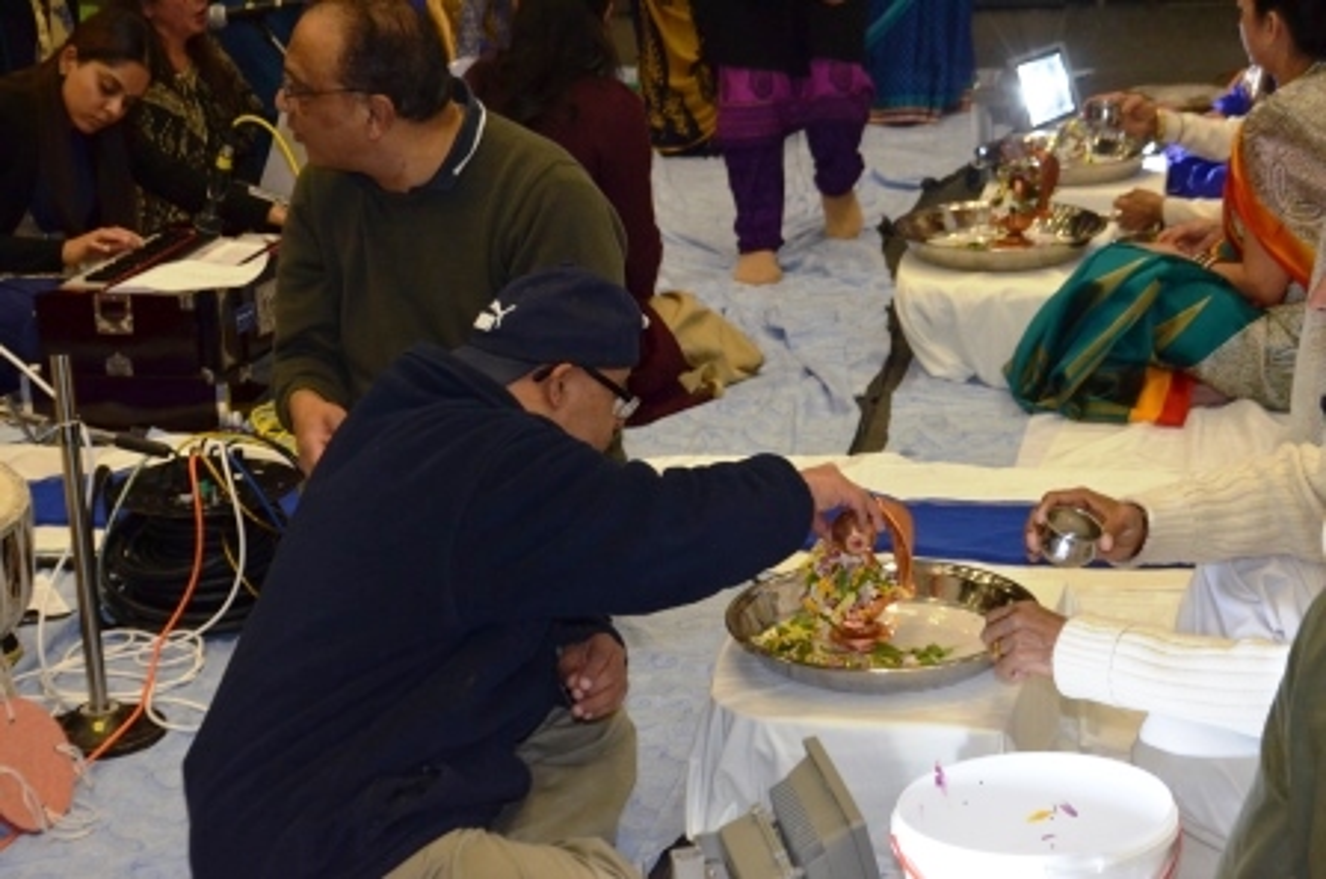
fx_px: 2868
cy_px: 440
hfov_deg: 26.0
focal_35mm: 78
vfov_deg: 17.4
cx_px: 663
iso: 1600
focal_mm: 52
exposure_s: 1/125
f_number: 8
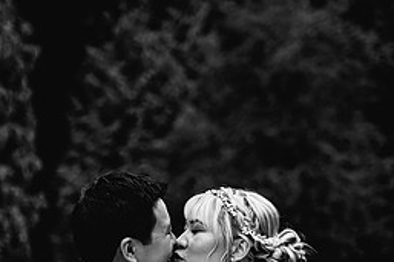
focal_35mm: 79
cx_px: 182
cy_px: 209
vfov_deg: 17.1
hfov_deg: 25.7
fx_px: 864
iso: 100
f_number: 1.4
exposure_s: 1/250
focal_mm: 35
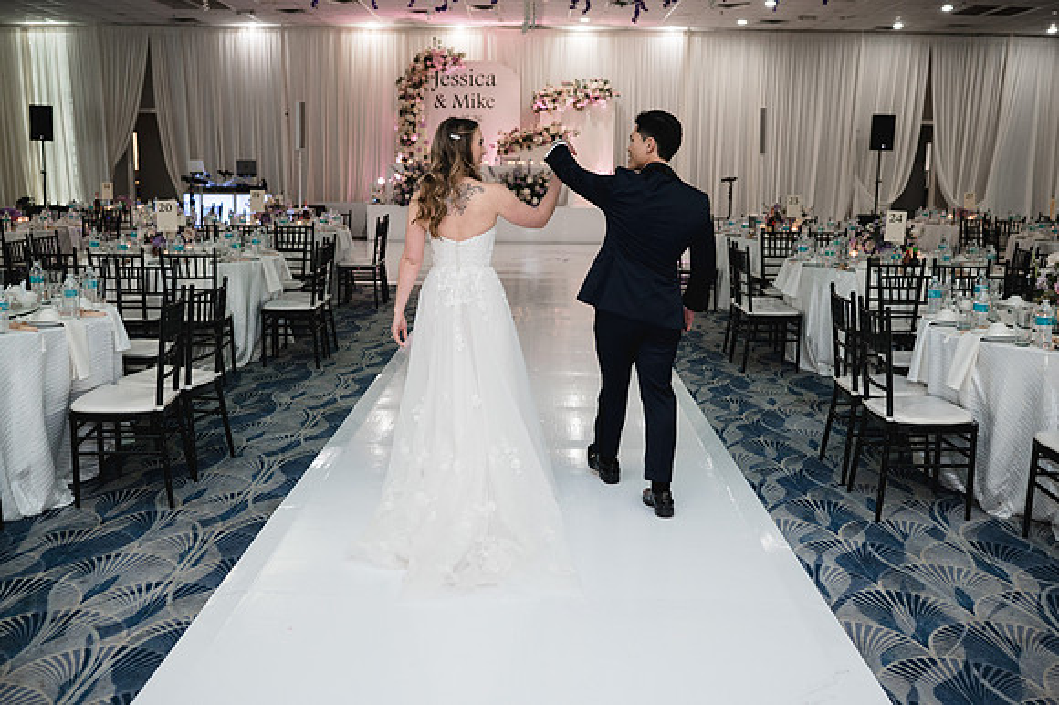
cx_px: 530
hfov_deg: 53.7
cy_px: 352
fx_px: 1046
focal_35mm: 36
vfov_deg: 37.2
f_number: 3.2
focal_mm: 35
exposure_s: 1/200
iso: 2000
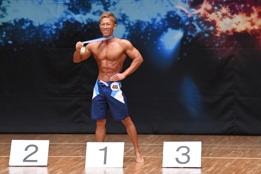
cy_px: 87
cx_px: 130
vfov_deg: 4.6
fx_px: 2174
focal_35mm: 300
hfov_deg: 6.9
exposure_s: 1/400
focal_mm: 200
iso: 6400
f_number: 5.6
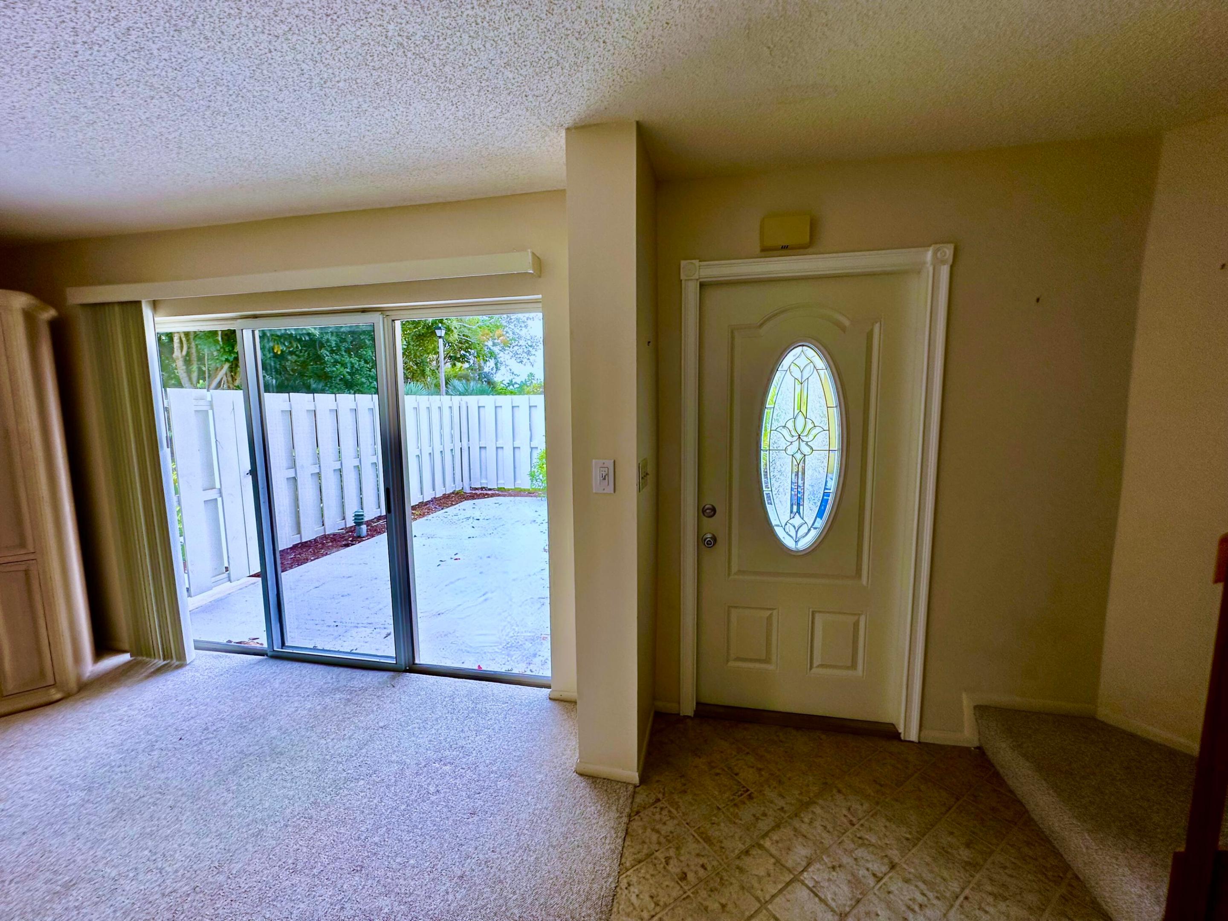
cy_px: 460
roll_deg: +0.1
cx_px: 614
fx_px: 497
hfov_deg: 102.1
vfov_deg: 85.7
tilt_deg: -6.1
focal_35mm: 14
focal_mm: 2.22
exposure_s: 1/219
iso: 40
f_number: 2.2
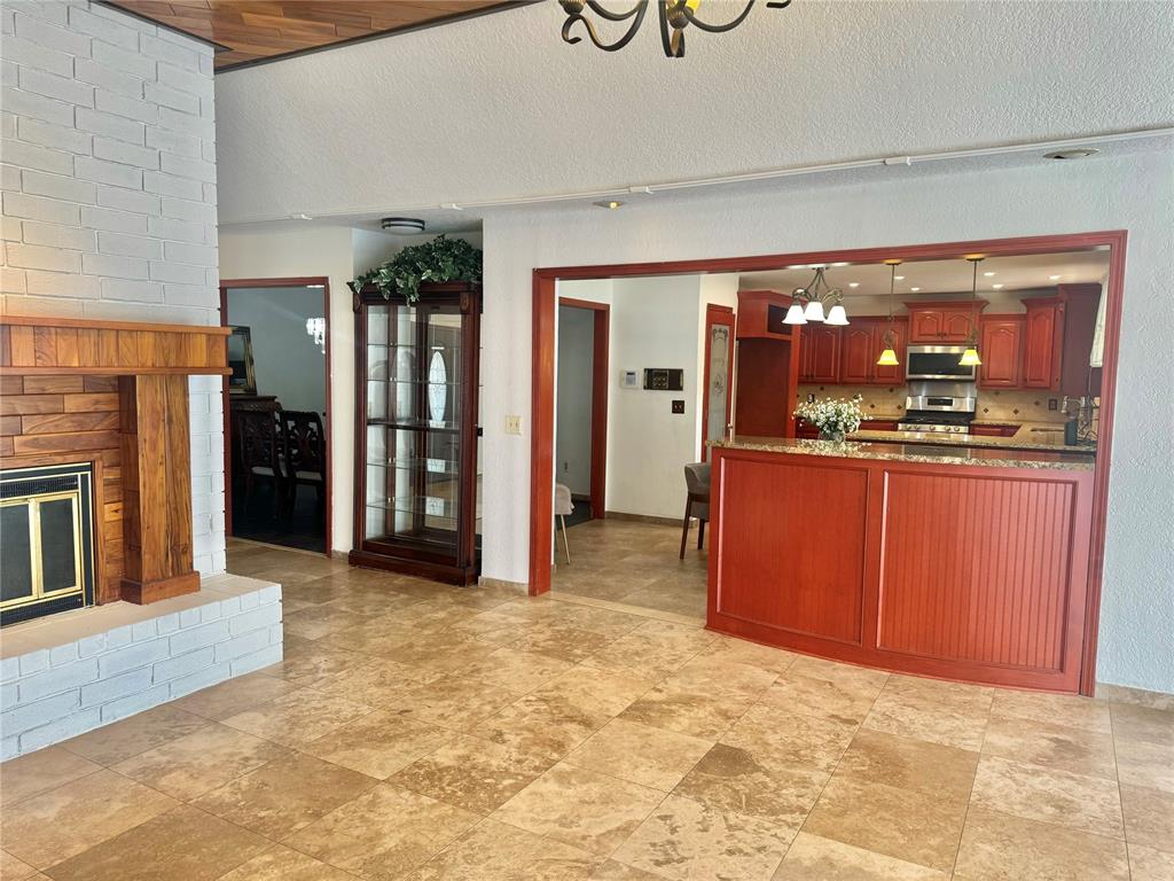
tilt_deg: -5.0
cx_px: 587
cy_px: 440
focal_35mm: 24
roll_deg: -1.1
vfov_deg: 56.8
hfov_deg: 71.6
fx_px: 814
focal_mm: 6.76
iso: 100
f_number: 1.78
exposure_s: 1/120
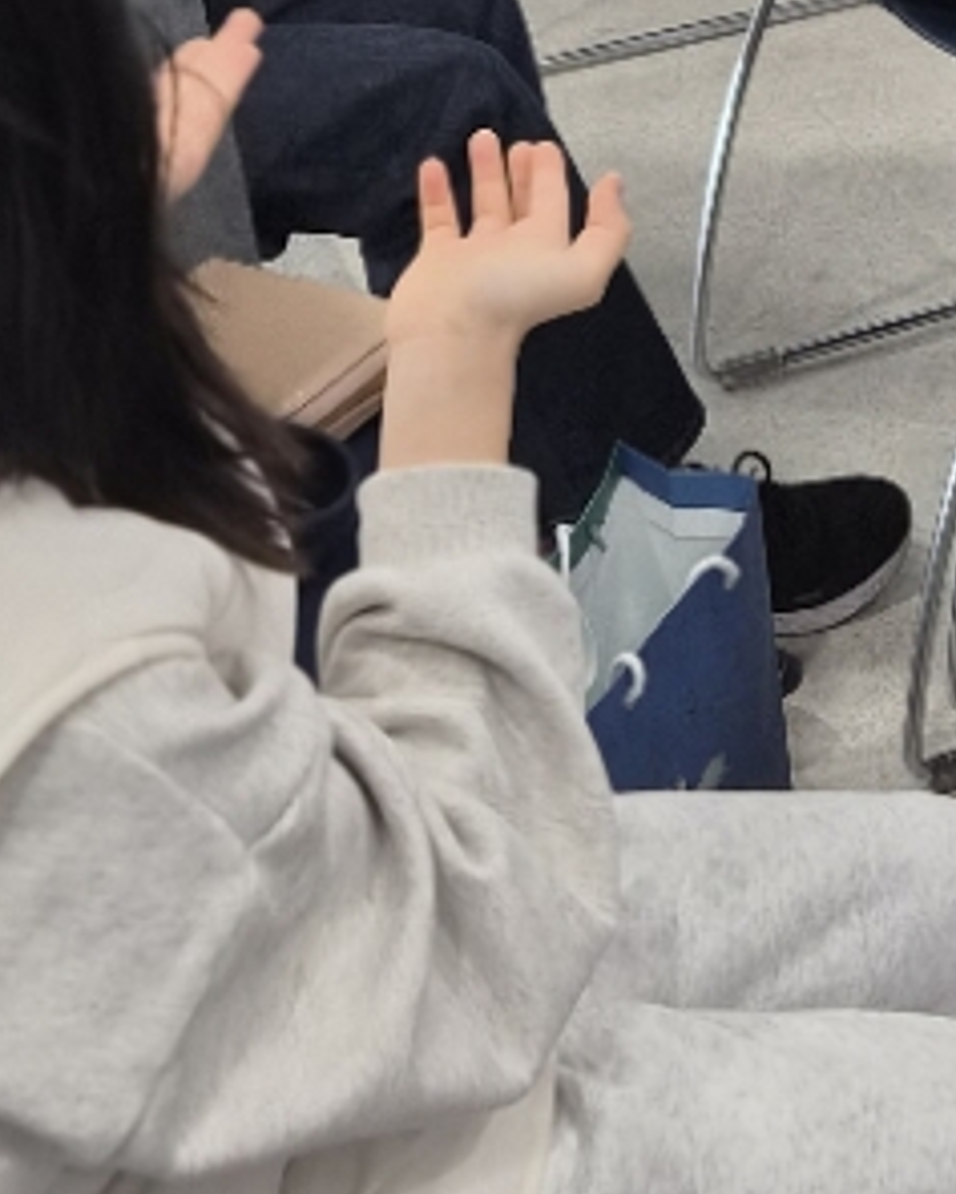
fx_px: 3429
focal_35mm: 97
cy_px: -113
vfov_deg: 19.0
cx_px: 972
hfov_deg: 15.6
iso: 160
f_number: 1.8
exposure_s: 1/120
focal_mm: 5.4
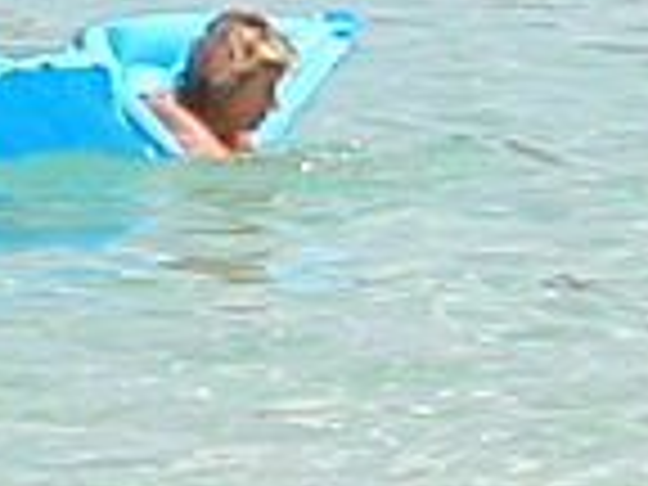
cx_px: 1742
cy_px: -153
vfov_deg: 2.9
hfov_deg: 3.7
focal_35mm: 518
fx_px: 9697
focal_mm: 11.1
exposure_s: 1/906
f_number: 3.8
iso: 100
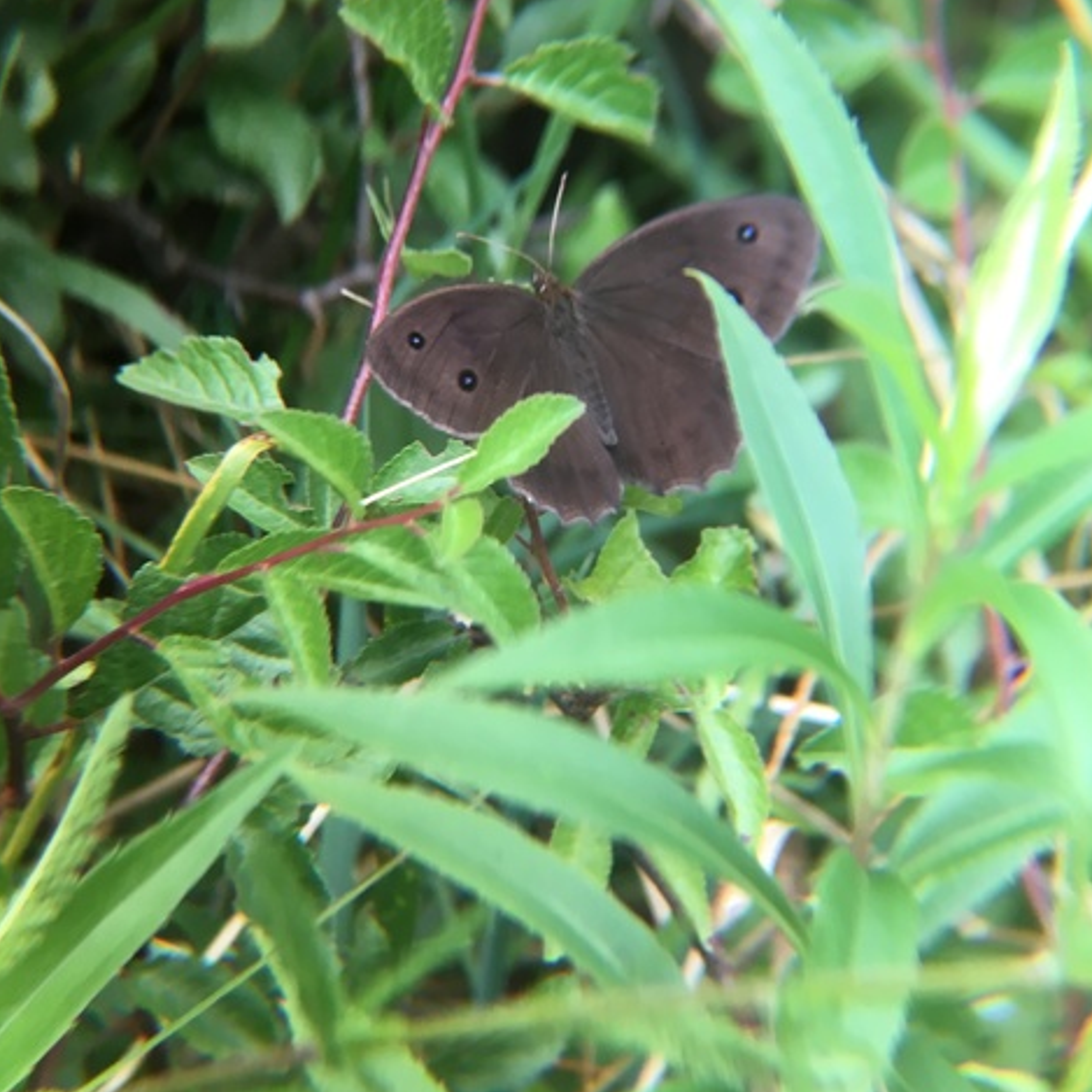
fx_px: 1249
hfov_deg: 47.2
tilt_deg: -31.4
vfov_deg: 46.4
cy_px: 352
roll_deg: -8.7
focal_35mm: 35
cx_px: 552
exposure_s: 1/33
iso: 32
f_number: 2.2
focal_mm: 4.15
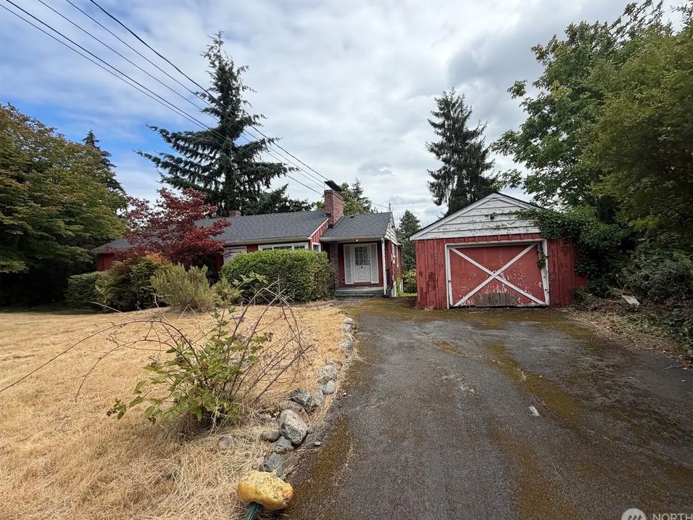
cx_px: 370
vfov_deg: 81.7
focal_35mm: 15
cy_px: 261
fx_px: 300
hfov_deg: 98.0
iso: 25
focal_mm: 2.22
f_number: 2.2
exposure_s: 1/770
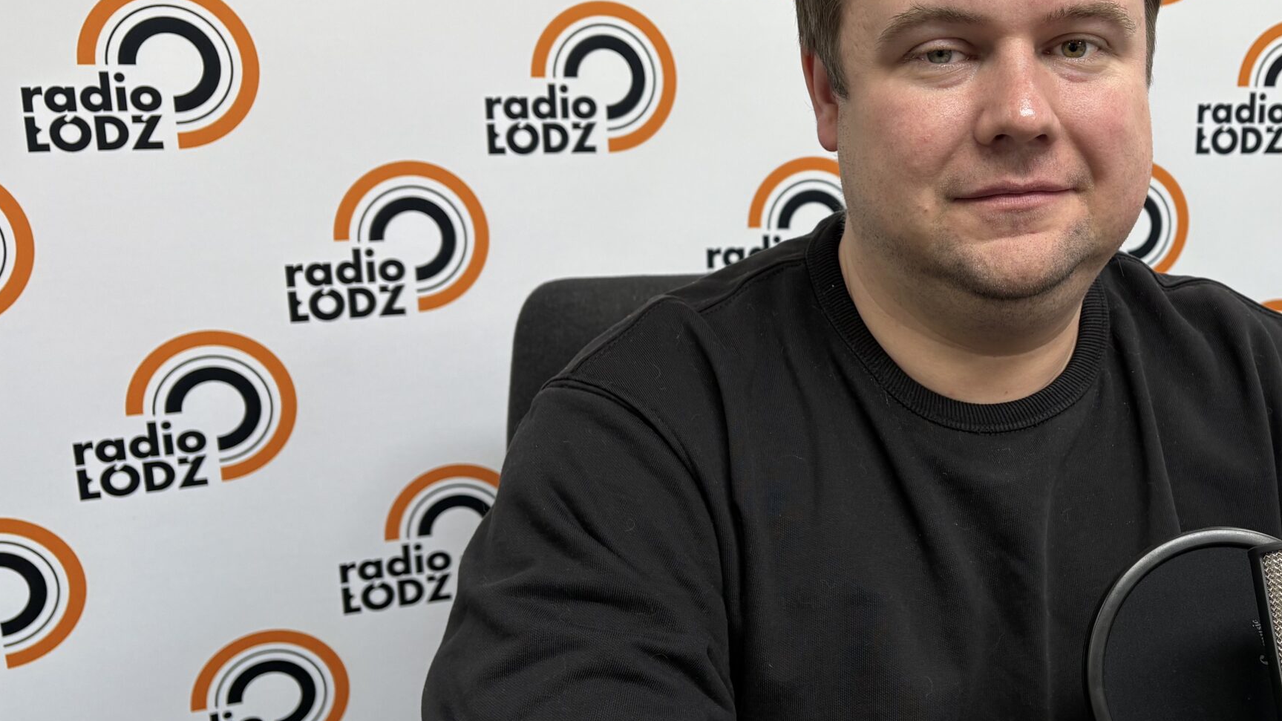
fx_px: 1428
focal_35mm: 42
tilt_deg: -14.3
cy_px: 397
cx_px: 946
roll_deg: -1.7
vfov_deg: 28.3
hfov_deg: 46.8
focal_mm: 5.96
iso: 64
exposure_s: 1/50
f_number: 1.6
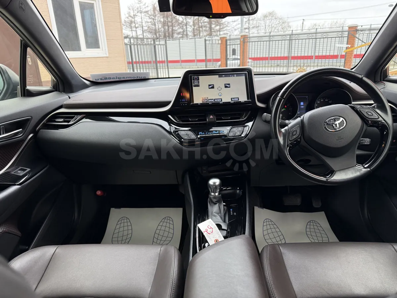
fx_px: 275
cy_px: 149
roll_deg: +2.5
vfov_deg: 56.8
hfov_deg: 71.6
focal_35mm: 24
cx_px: 198
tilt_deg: -19.0
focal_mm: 6.76
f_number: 1.78
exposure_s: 1/175
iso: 125
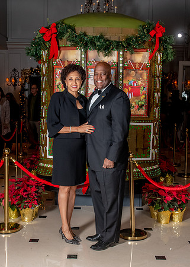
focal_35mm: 53
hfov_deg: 26.5
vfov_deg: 36.6
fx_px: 403
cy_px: 137
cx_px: 92
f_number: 6.3
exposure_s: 1/80
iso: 1250
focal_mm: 32
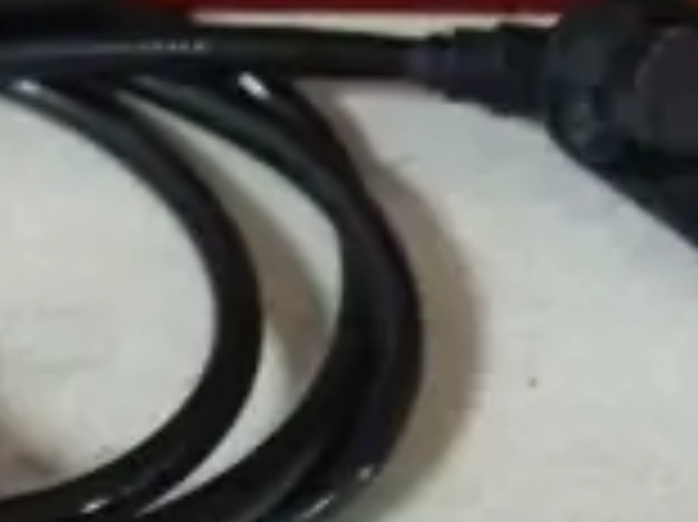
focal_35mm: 102
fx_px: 2055
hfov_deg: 19.1
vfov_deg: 14.4
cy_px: 374
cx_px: 149
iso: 400
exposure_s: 1/13
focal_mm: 5.5
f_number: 2.8
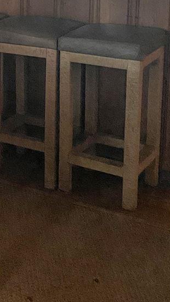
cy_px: 30
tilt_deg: -12.8
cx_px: -140
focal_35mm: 79
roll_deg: +1.4
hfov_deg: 13.6
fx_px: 633
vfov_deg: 26.0
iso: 640
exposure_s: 1/30
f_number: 1.8
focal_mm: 4.25
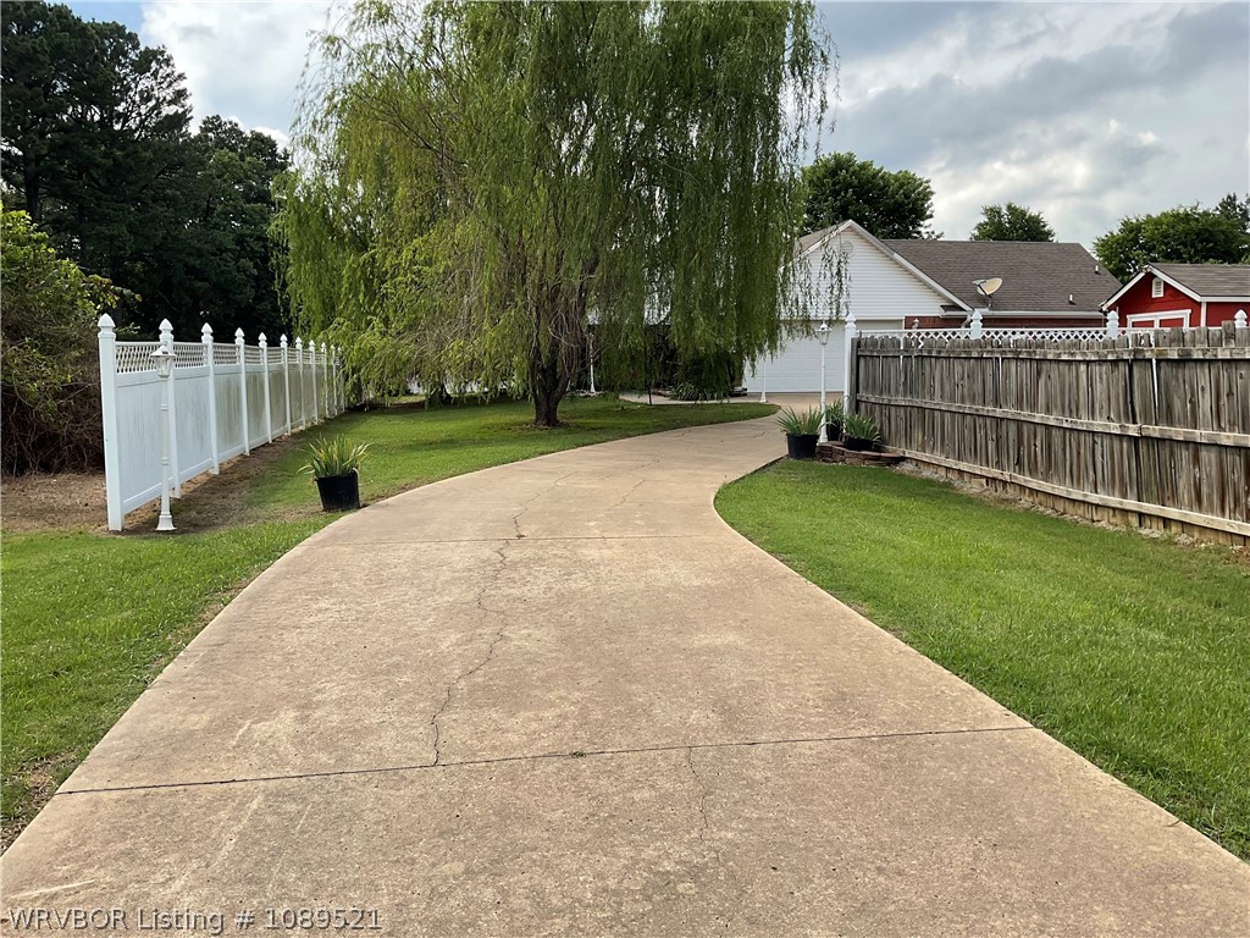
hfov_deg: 61.7
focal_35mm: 29
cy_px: 469
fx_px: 1047
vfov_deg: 48.2
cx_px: 625
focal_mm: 3
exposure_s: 1/962
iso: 16
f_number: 1.8
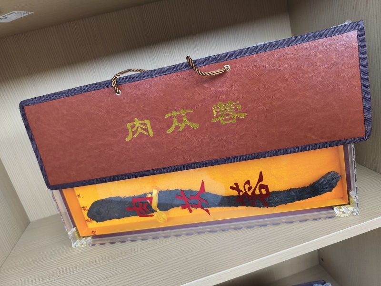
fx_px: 253
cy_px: 143
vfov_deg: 58.9
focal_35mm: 23
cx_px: 190
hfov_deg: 73.9
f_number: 1.6
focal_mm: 5.84
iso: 250
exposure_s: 1/50
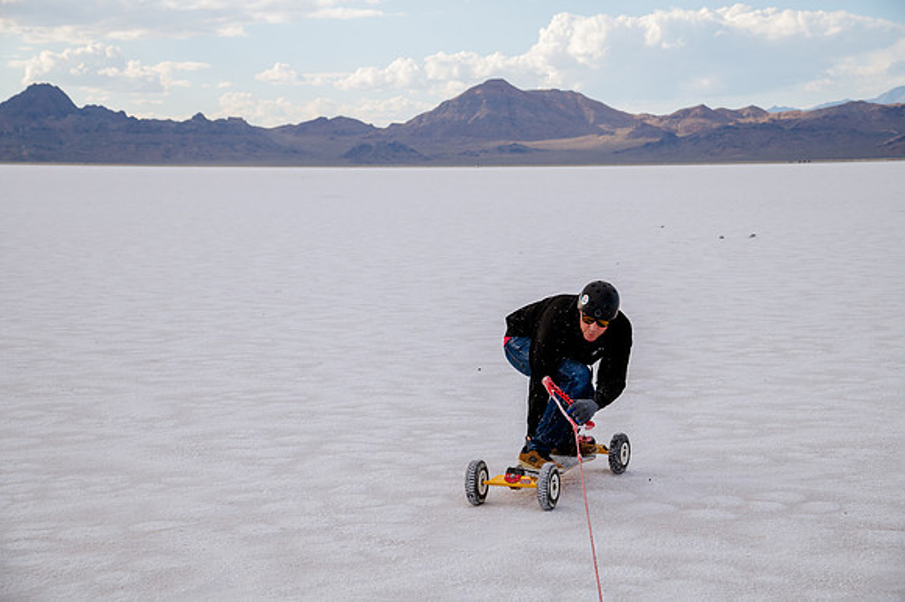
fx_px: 1658
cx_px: 452
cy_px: 301
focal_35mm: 66
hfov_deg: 30.5
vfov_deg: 20.6
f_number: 8
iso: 250
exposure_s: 1/1000
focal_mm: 66
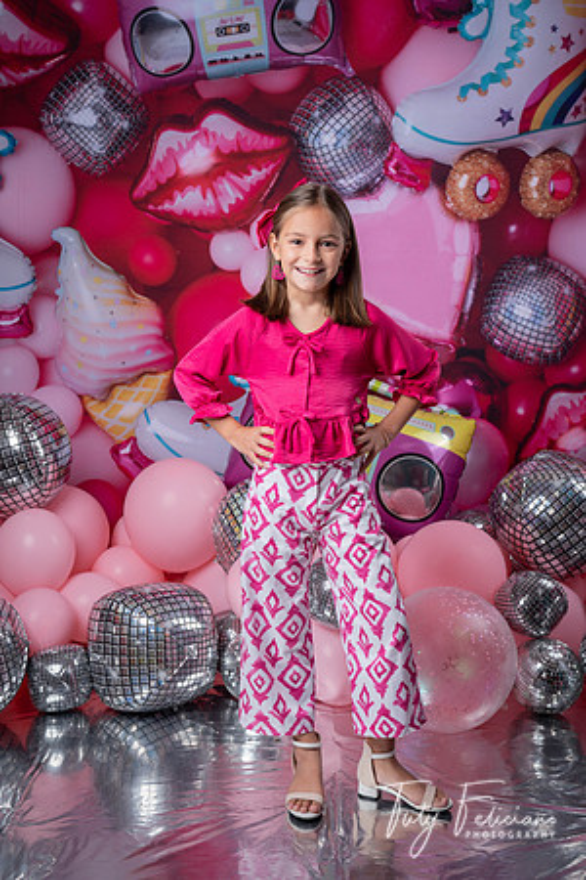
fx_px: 1172
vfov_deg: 41.1
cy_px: 440
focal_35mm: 48
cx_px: 293
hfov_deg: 28.1
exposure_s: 1/160
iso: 100
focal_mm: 48
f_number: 5.6
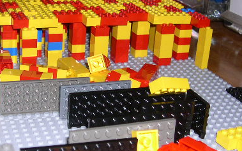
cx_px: 59
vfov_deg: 19.1
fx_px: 449
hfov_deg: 29.7
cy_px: 82
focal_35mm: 68
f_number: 2.8
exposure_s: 1/60
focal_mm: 8
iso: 100
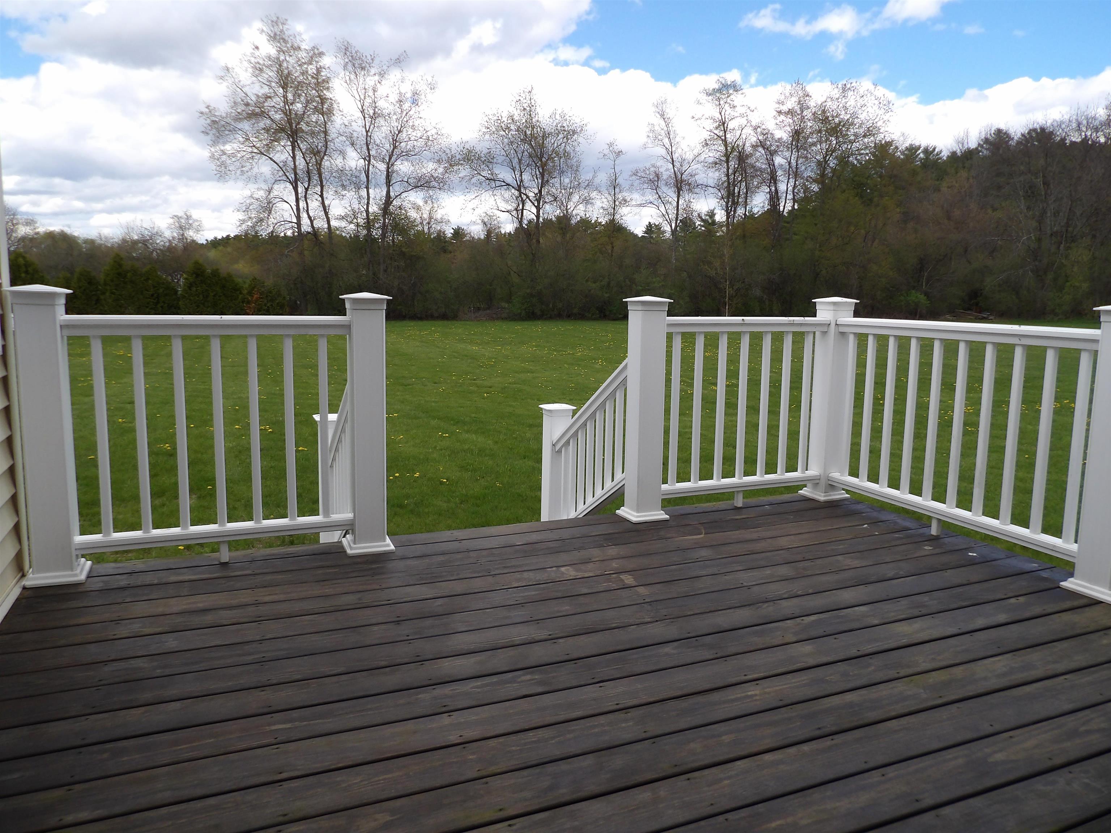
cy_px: 416
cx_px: 556
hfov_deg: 71.6
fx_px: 770
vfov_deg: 56.8
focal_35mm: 24
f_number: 3.2
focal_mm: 4.3
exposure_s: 1/759
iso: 100
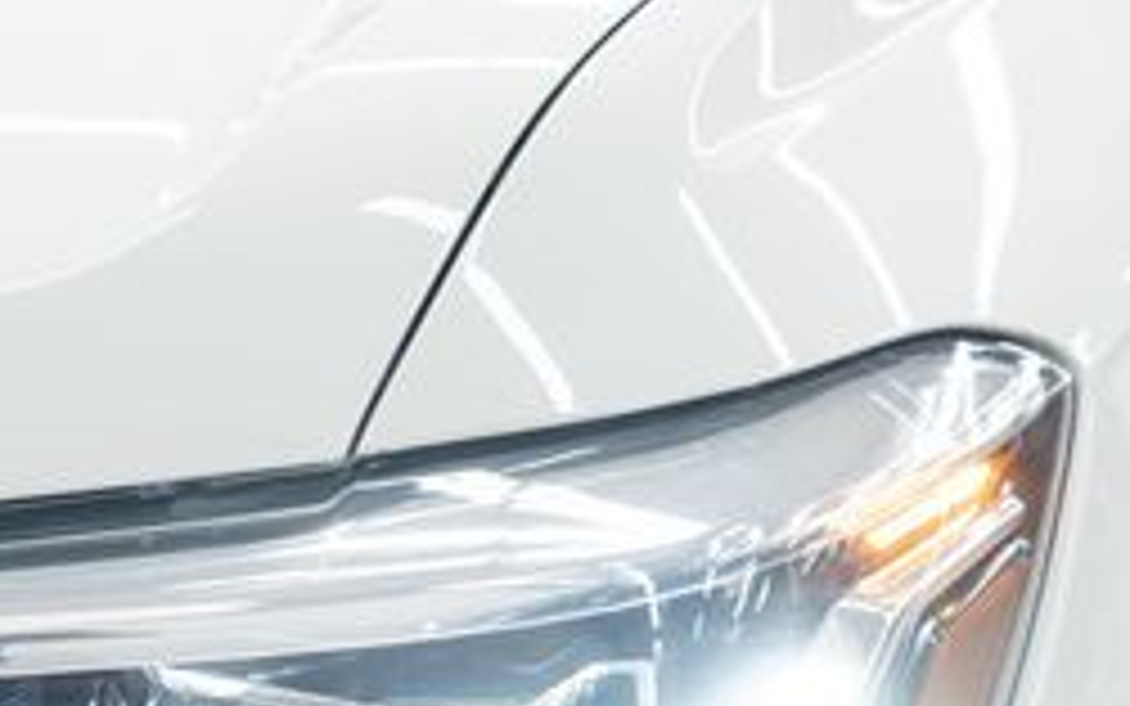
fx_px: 3358
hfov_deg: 18.5
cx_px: -41
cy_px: 888
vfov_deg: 11.7
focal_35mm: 109
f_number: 3.2
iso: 200
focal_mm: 28
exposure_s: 1/40
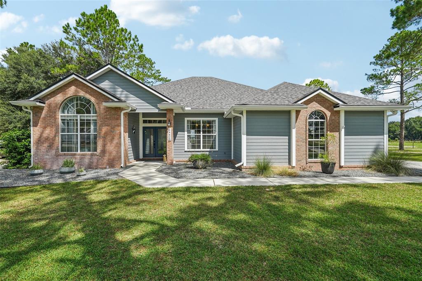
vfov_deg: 73.7
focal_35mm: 16
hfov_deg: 96.8
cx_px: 211
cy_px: 140
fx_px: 187
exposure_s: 1/125
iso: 64
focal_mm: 16
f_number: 8
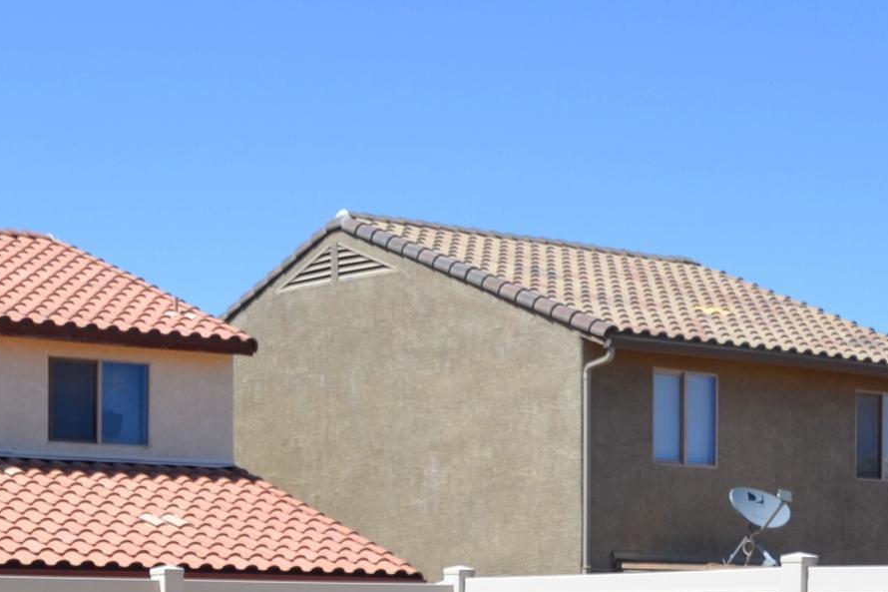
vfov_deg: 14.5
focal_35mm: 91
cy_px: 710
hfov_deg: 21.3
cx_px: -83
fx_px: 2244
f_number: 8
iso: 100
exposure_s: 1/250
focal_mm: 18
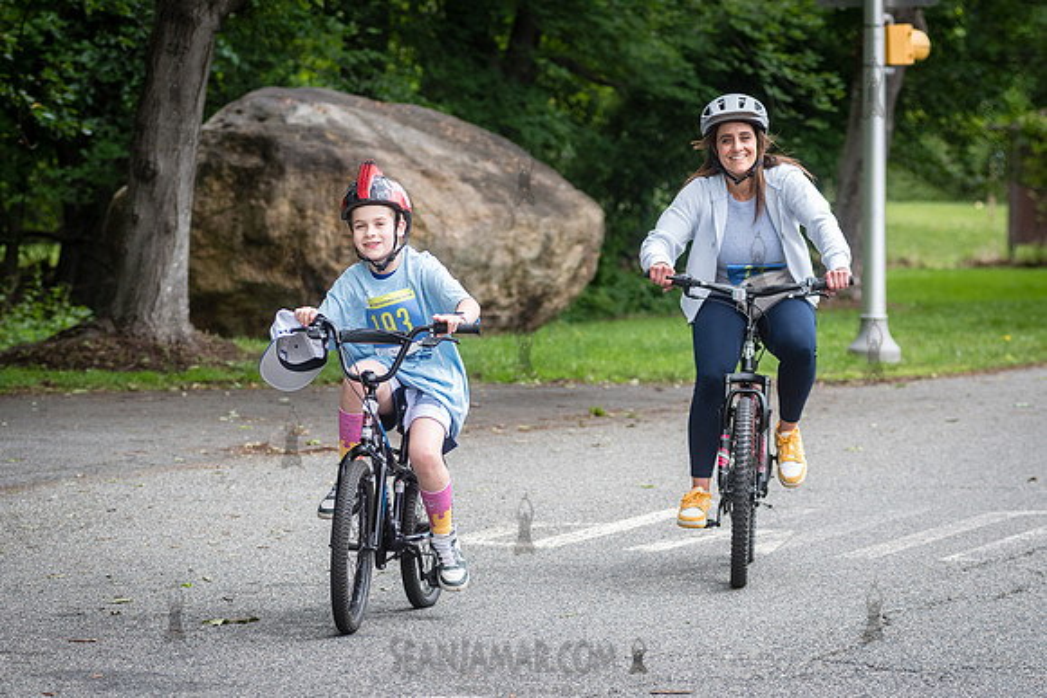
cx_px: 482
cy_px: 434
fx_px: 4974
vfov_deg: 8.0
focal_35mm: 171
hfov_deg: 12.0
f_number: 4
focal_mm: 112
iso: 400
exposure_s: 1/1000
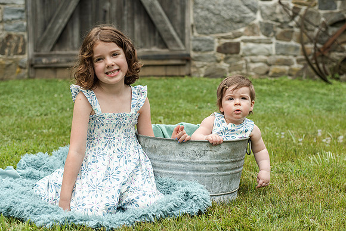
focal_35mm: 54
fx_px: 516
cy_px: 120
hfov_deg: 37.1
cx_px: 183
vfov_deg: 25.2
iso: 640
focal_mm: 50
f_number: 3.5
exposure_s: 1/2500
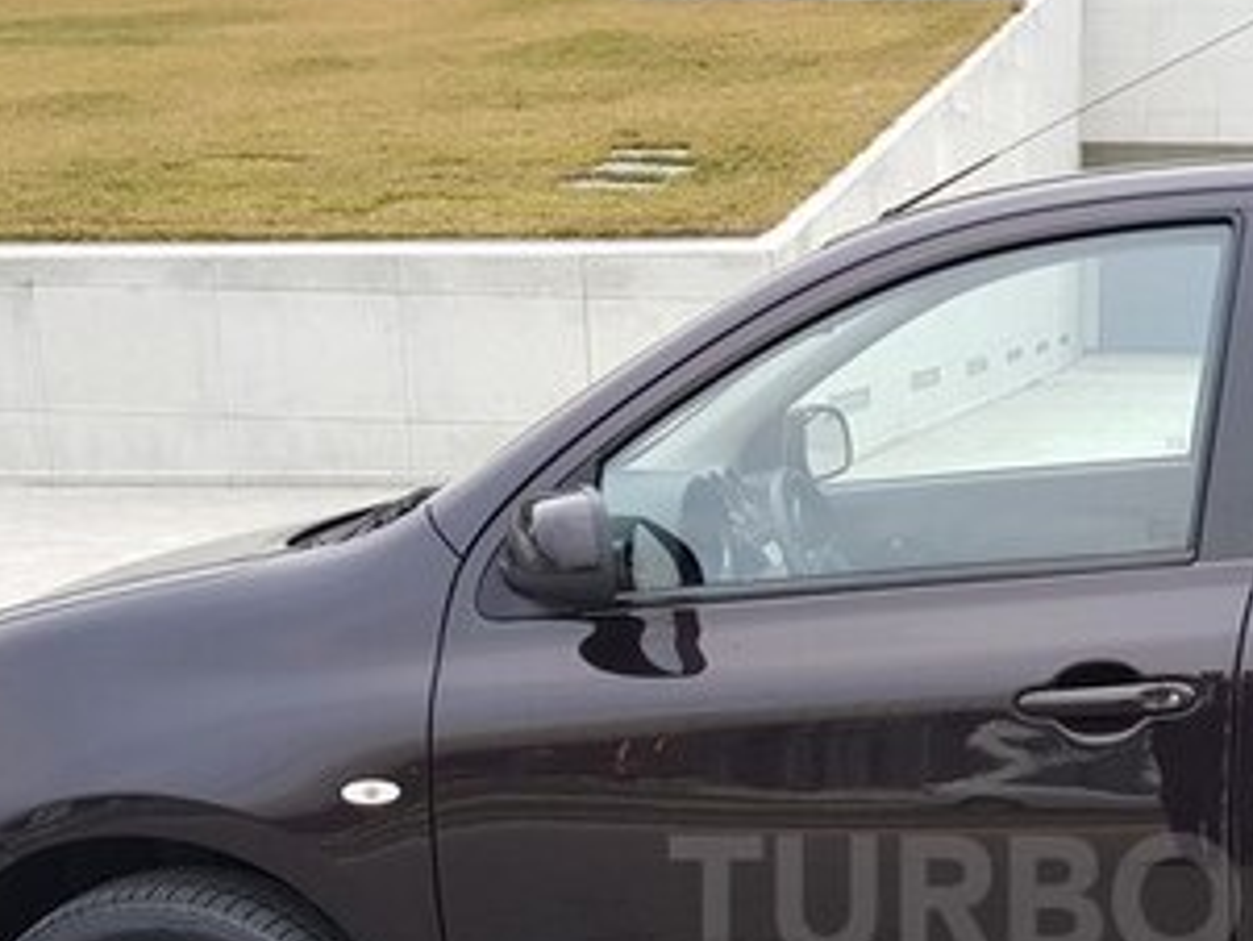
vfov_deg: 24.7
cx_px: 1095
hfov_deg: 32.3
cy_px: 897
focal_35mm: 57
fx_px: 2064
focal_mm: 4.2
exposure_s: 1/50
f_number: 1.7
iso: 64
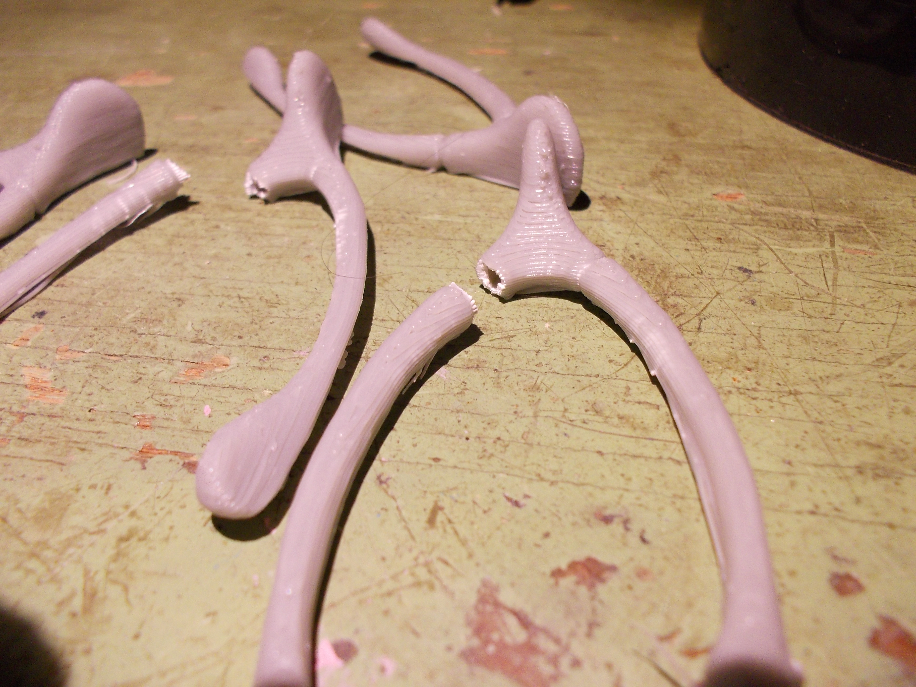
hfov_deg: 61.7
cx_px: 458
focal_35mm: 29
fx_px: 767
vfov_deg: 48.2
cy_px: 344
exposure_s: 1/25
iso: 160
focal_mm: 4.1
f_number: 3.3
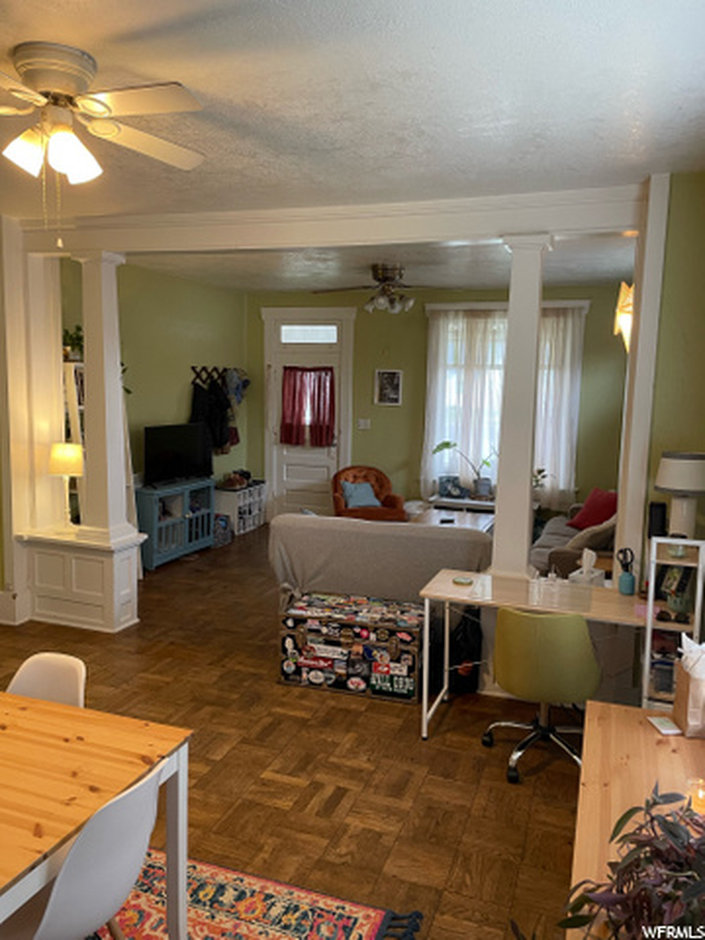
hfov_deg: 53.1
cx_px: 352
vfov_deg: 67.3
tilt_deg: -7.5
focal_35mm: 26
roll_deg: -1.4
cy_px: 470
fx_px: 706
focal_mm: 4.2
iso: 125
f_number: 1.6
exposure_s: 1/60
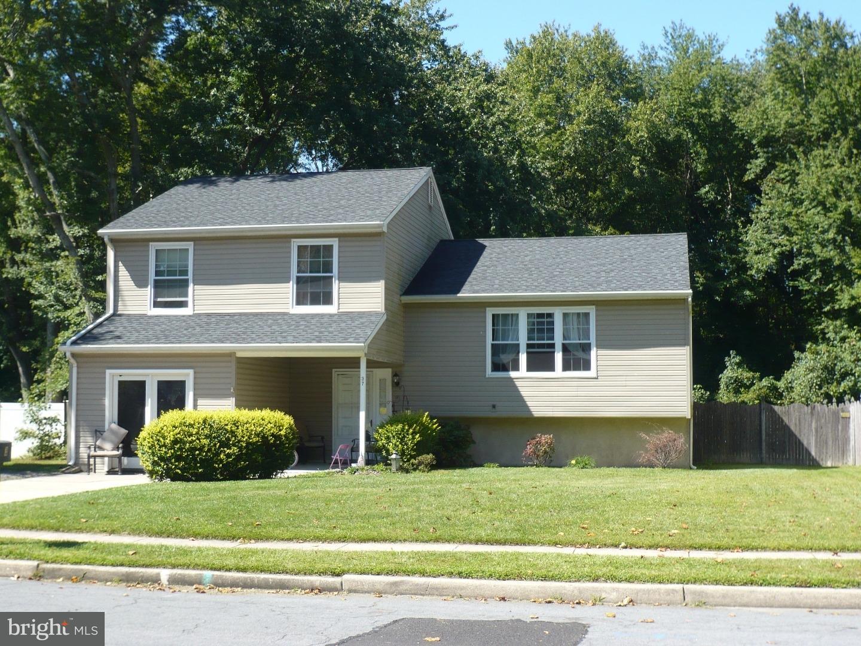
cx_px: 430
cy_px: 323
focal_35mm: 48
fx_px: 1194
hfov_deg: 39.7
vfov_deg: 30.3
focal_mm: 7.9
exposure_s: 1/320
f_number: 3.7
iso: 100
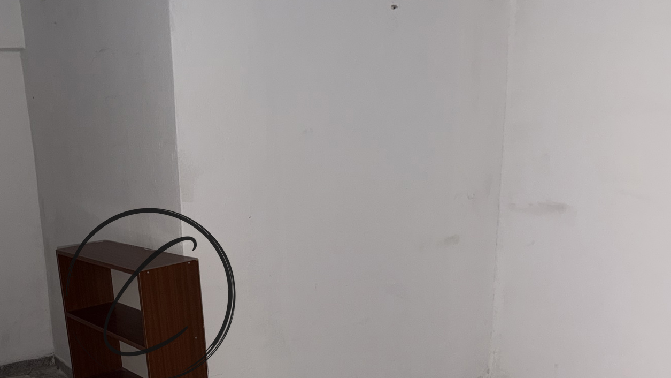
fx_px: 712
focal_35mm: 40
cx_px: 158
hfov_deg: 48.3
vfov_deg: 28.9
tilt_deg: -13.0
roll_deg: +3.7
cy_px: 313
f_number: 1.78
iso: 80
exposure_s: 1/4
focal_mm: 6.76
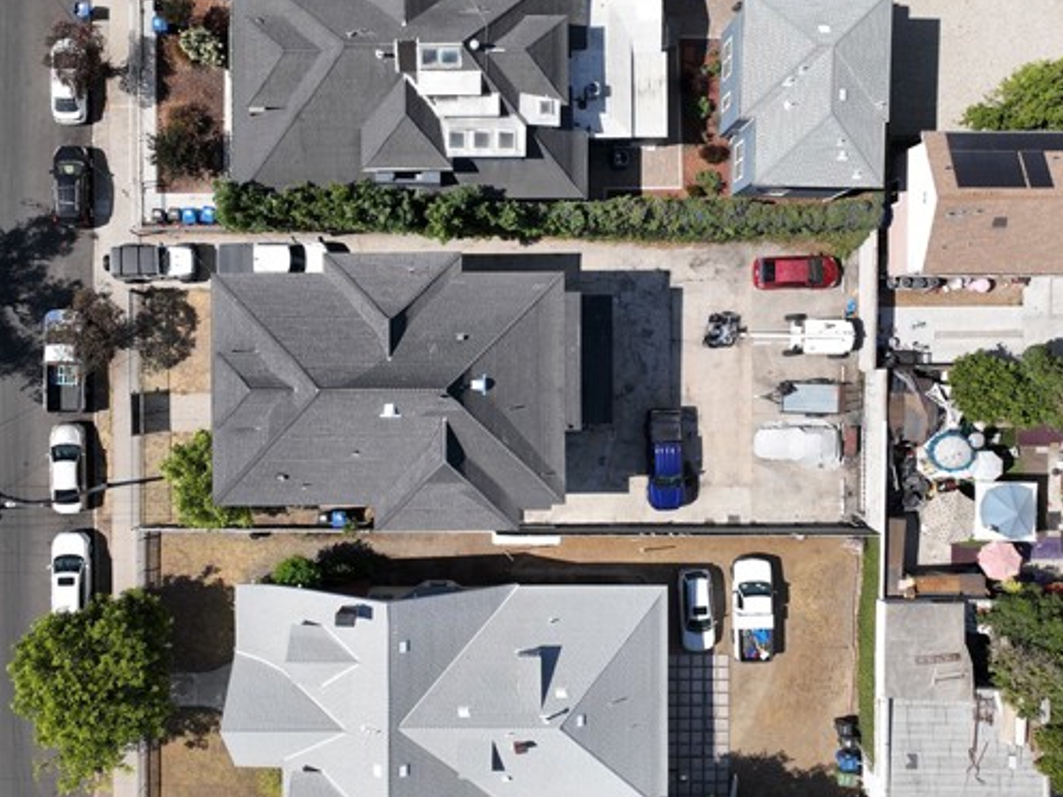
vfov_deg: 45.4
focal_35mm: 31
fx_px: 952
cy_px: 386
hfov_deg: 58.2
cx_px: 462
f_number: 2.8
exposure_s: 1/60
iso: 120
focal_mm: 12.29
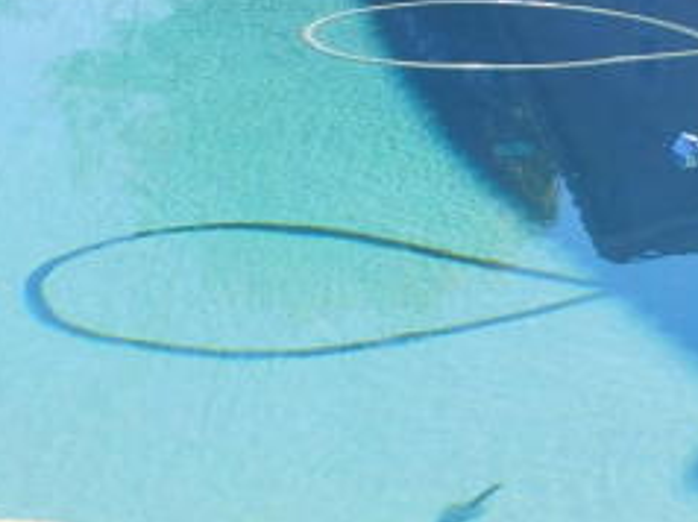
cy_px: -249
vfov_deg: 14.0
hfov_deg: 18.2
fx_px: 1994
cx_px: 968
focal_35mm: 99
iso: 125
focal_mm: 4
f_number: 3
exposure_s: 1/800
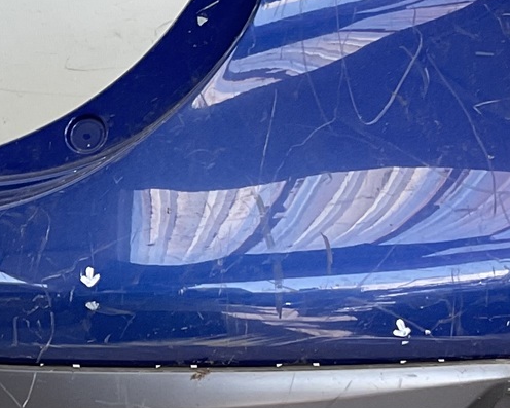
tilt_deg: -9.8
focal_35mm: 115
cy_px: 195
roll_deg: -1.7
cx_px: -107
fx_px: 1736
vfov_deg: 13.4
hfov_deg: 16.0
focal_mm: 3
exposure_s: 1/120
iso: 20
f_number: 1.8
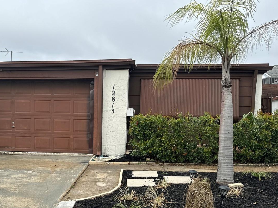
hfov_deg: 50.5
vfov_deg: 39.1
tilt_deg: -3.9
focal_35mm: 36
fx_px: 289
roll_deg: -1.2
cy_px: 142
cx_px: 94
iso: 80
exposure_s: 1/3802
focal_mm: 6.86
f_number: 1.78
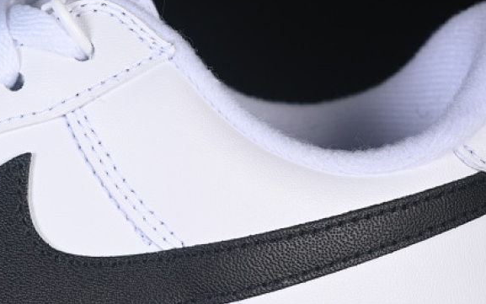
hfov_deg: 14.5
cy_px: 265
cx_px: 65
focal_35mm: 143
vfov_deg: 9.1
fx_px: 1895
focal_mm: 50
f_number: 7.1
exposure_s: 1/100
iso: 160
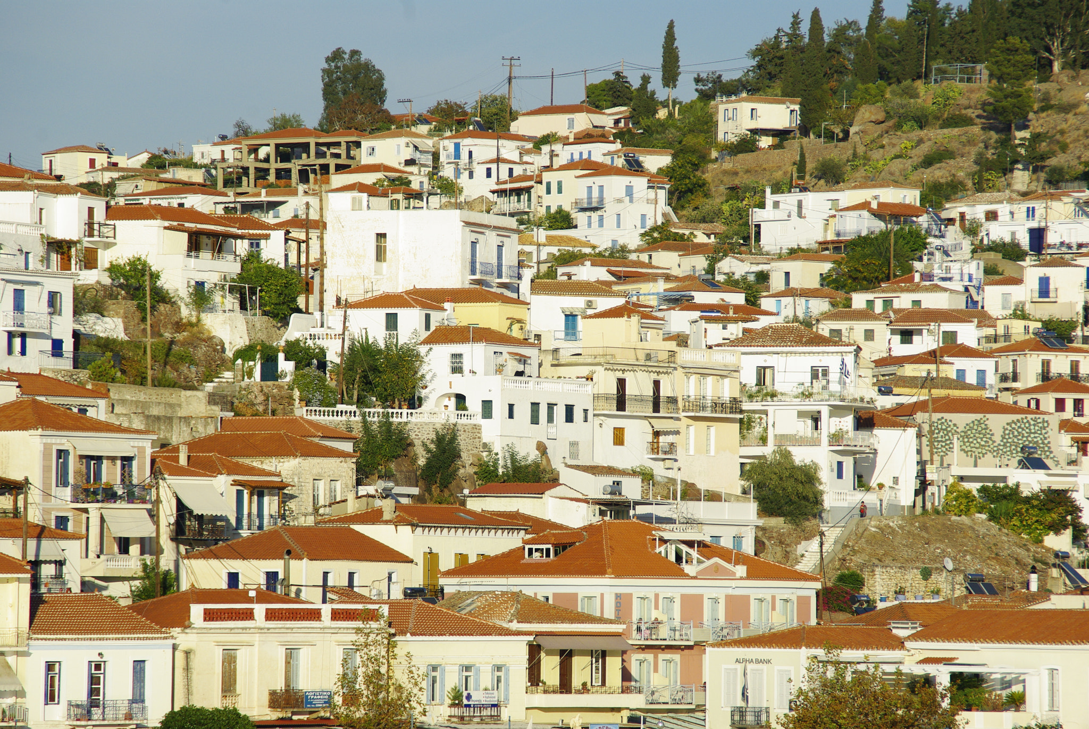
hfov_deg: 6.9
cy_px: 364
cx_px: 544
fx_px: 9086
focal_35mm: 300
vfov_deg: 4.6
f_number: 9.5
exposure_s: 1/750
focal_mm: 200
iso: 200
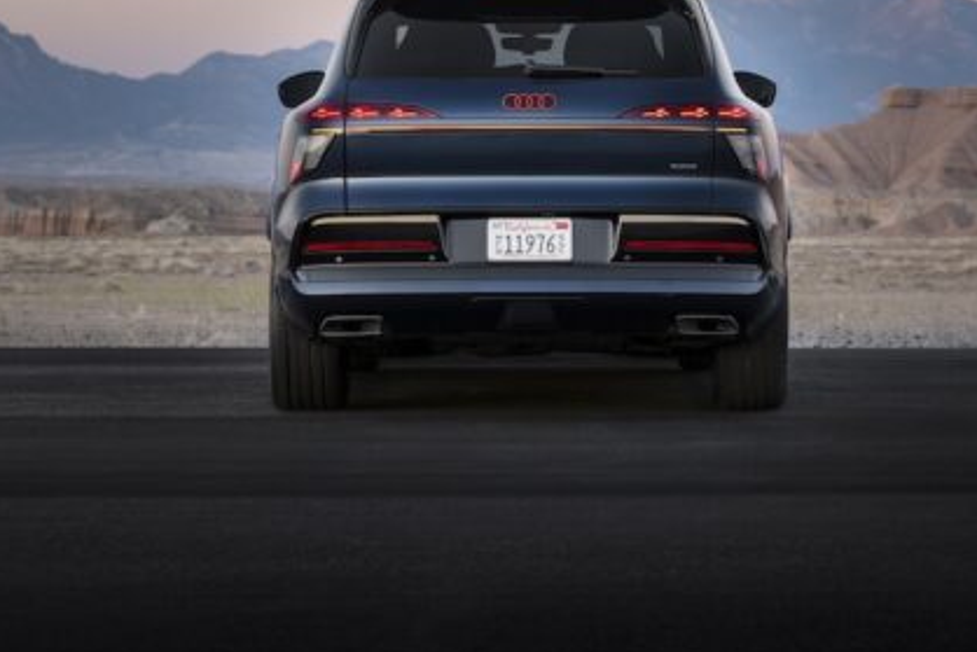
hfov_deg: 12.7
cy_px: 20
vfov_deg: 8.5
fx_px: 4371
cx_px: 594
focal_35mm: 161
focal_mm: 100
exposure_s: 1/30
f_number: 8
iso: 250
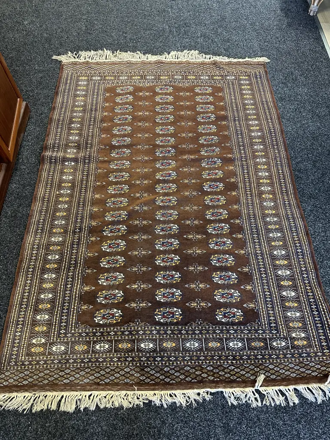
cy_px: 220
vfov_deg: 71.6
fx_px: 305
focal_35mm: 24
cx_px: 165
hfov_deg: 56.8
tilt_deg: -60.4
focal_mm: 6.86
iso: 400
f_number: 1.78
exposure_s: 1/50
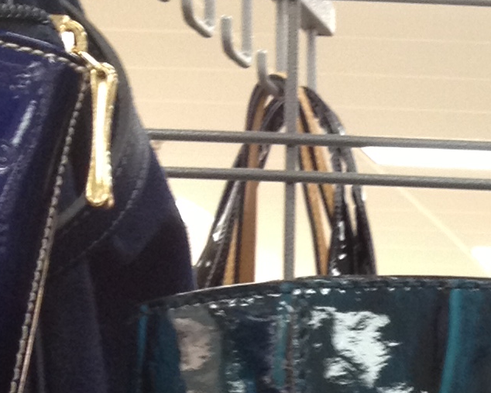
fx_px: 2557
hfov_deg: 10.3
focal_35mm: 176
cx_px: 919
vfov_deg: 8.4
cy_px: 758
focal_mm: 4.28
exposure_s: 1/20
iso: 100
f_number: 2.4
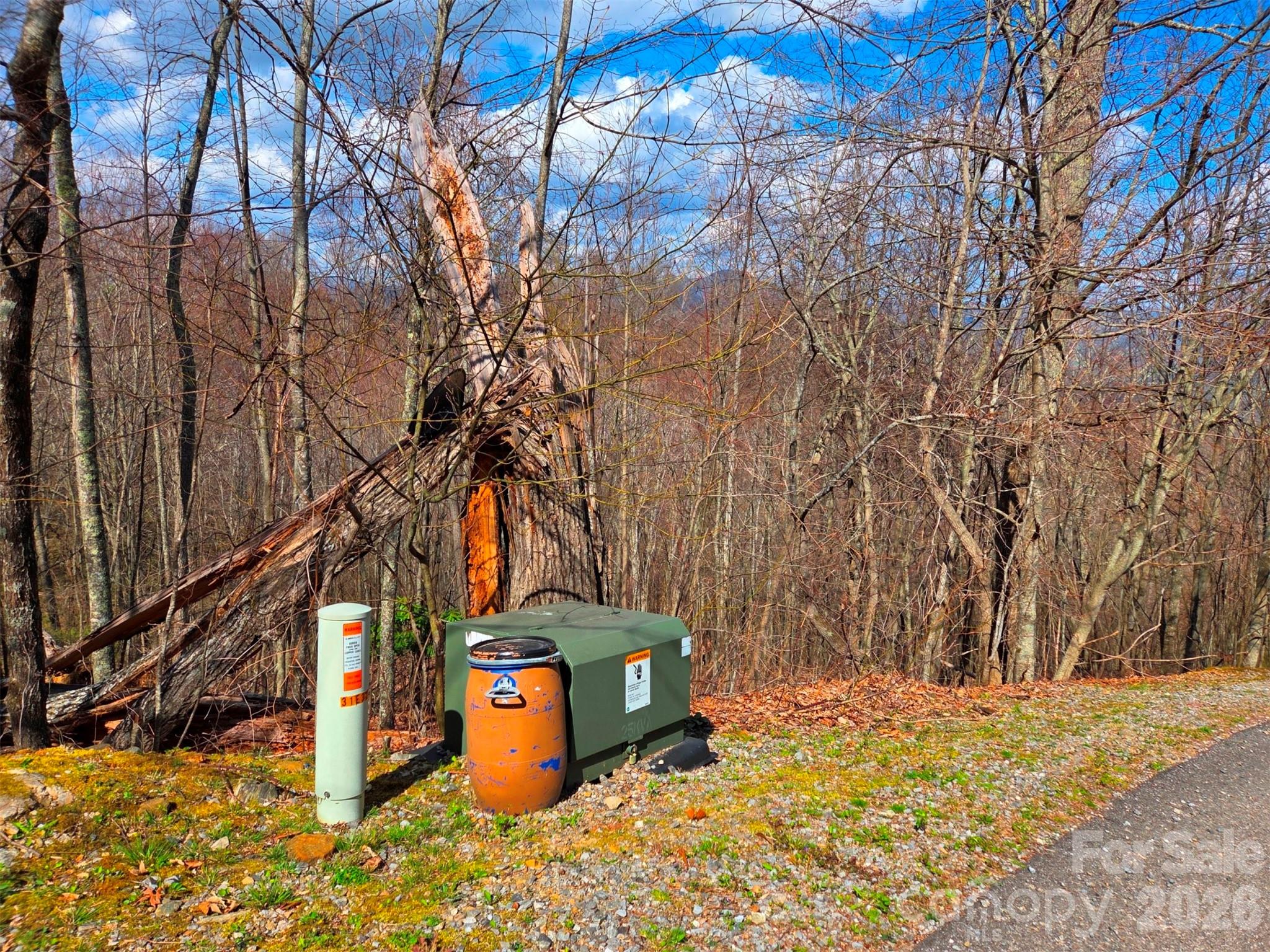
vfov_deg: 58.9
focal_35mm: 23
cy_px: 476
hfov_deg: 73.9
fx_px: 844
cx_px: 635
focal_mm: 5.4
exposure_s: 1/5129
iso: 80
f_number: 1.8
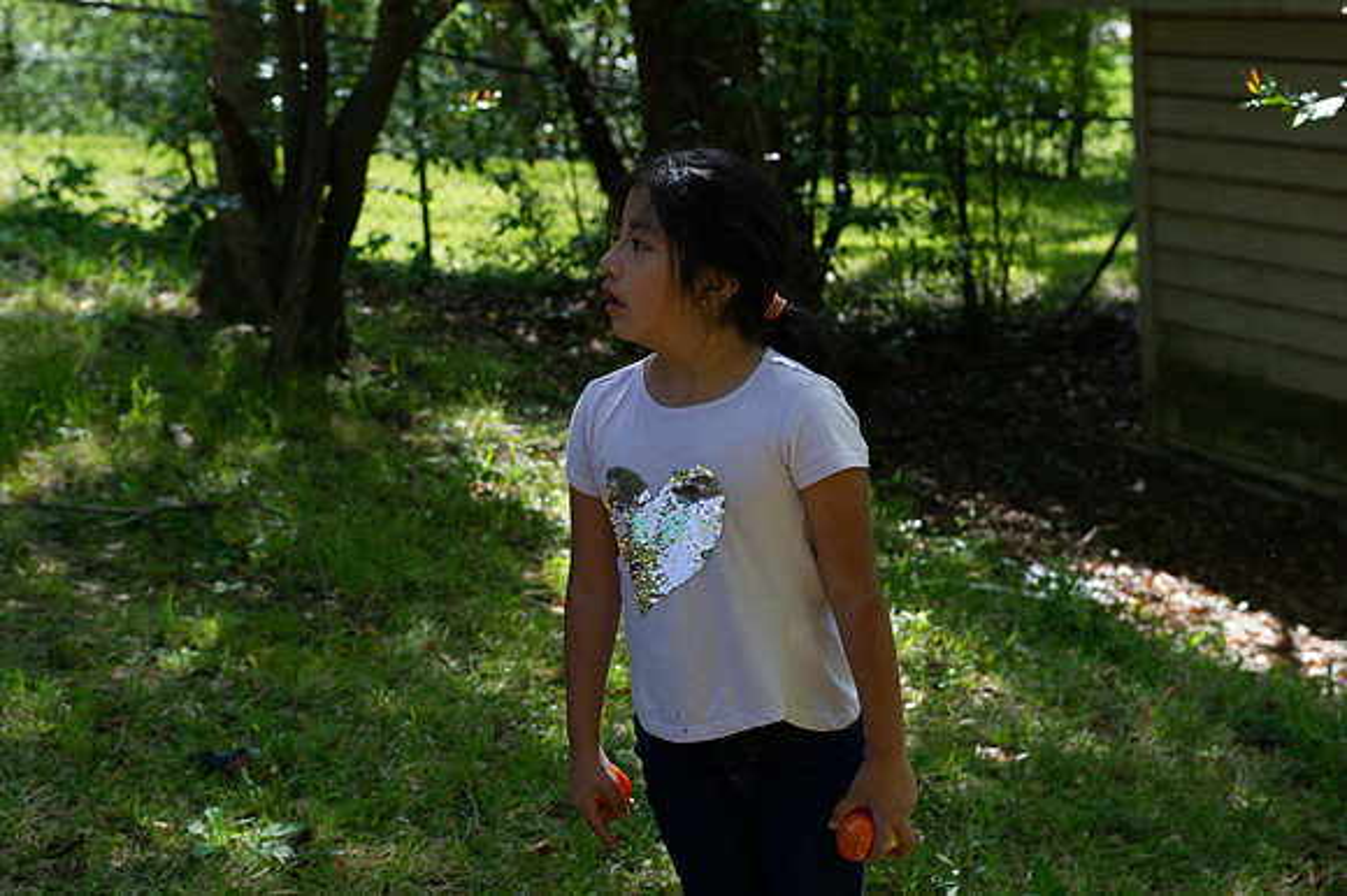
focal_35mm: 70
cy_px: 448
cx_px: 674
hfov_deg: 28.9
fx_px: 2618
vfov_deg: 19.4
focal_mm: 70
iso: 200
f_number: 6.3
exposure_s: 1/160
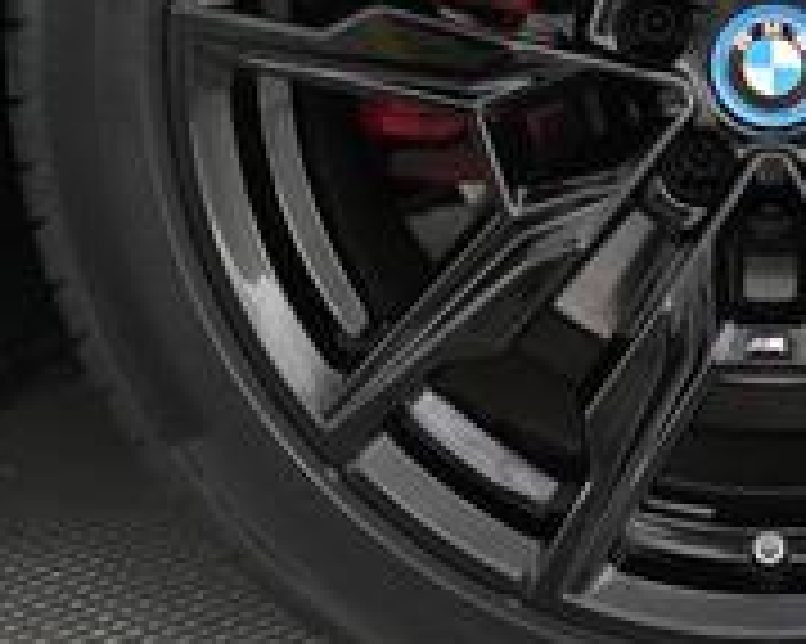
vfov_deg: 16.2
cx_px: 779
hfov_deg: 19.9
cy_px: 72
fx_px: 2241
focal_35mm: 94
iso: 6400
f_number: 2.8
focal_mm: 28
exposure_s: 1/160
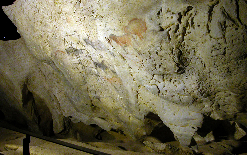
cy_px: 73
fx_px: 296
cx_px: 124
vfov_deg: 29.2
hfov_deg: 45.3
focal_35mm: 44
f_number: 2.9
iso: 246
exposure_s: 1/4.2
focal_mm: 10.7
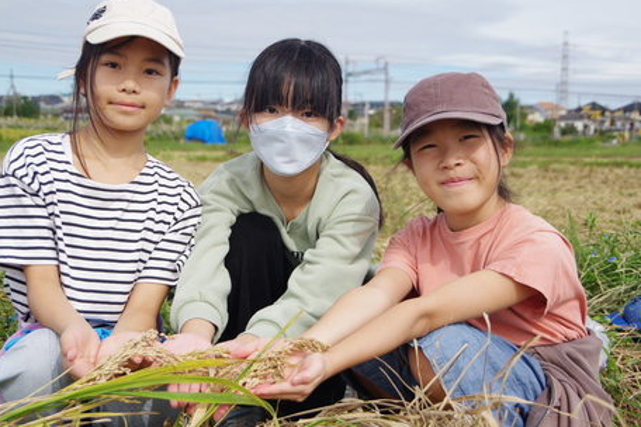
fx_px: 1050
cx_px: 276
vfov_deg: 23.0
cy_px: 235
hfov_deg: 33.9
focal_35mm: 59
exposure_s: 1/400
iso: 100
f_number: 4
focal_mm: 28
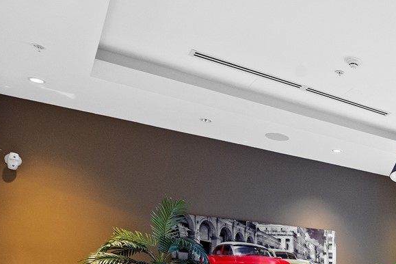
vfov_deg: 27.5
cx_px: 483
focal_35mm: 41
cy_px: 339
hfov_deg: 36.1
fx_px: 451
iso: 1400
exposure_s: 1/13
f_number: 8
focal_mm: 14
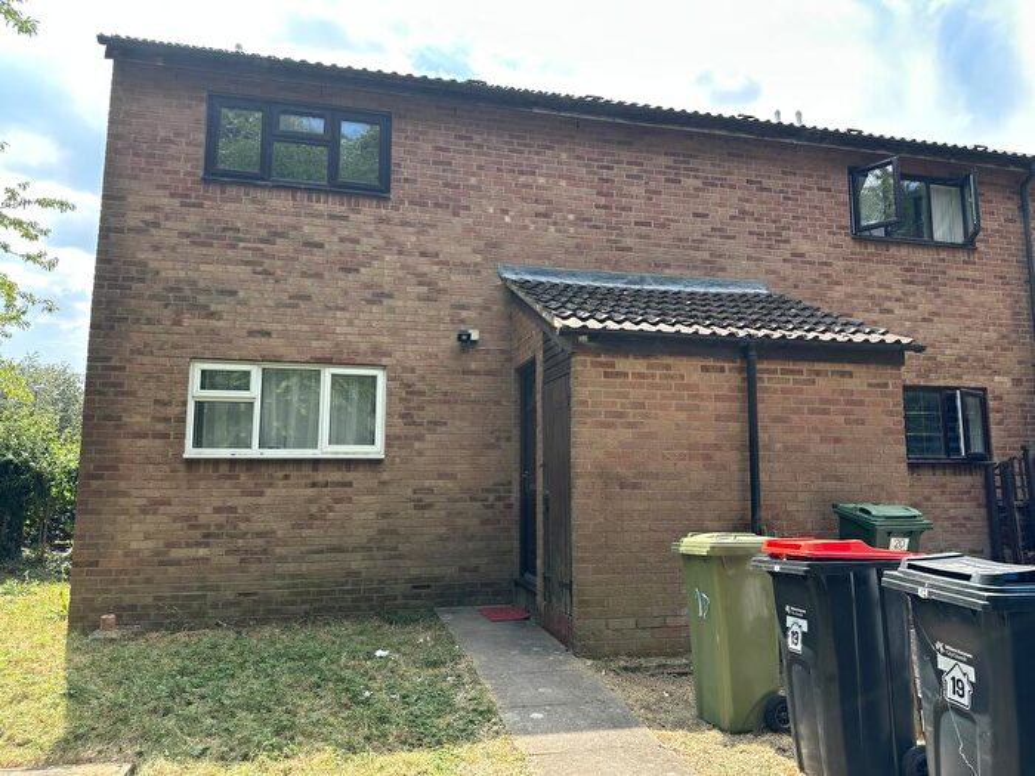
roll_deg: +0.0
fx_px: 718
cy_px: 388
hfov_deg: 71.6
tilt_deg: +7.7
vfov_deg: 56.8
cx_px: 518
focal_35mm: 24
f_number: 1.78
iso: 80
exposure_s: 1/903
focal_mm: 6.86
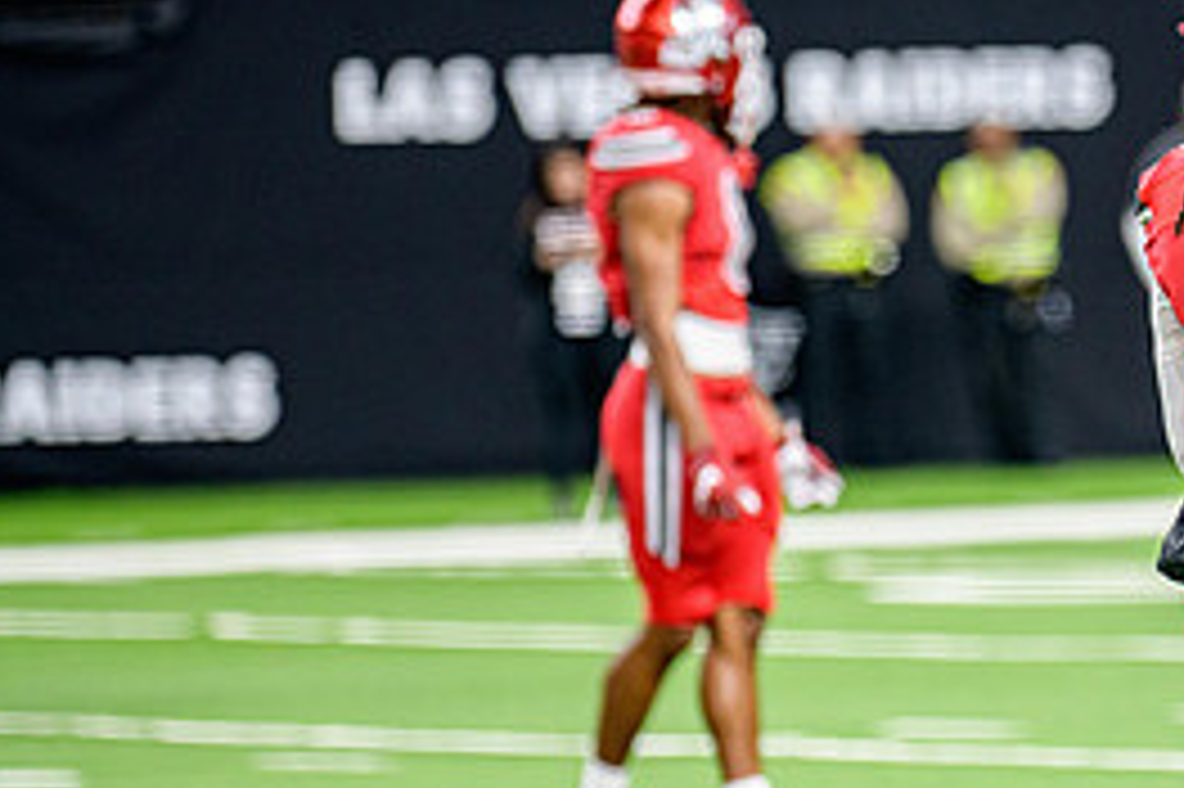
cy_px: 538
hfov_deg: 4.4
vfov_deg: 3.0
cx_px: 1279
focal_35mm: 463
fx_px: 15217
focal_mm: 210
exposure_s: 1/400
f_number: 2.8
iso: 1250
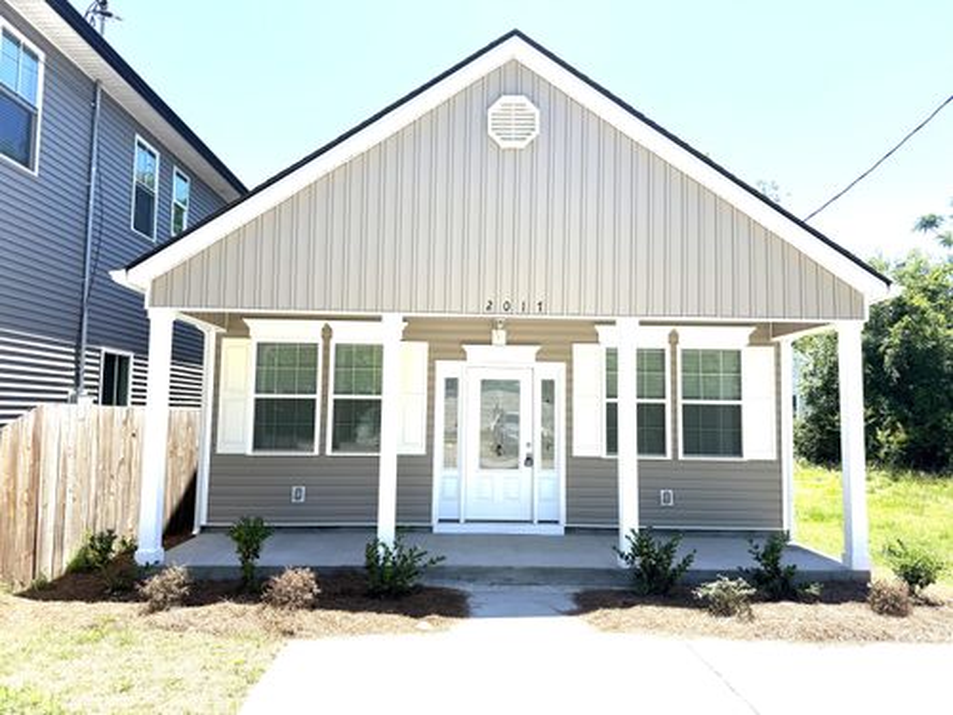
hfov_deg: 71.6
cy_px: 358
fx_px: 661
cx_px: 476
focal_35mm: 24
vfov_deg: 56.8
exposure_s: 1/2703
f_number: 1.78
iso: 80
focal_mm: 6.76
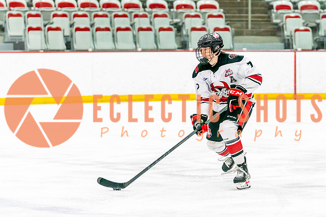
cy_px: 124
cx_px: 194
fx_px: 1731
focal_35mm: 191
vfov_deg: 7.2
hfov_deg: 10.8
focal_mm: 101
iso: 3200
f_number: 2.8
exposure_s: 1/1250
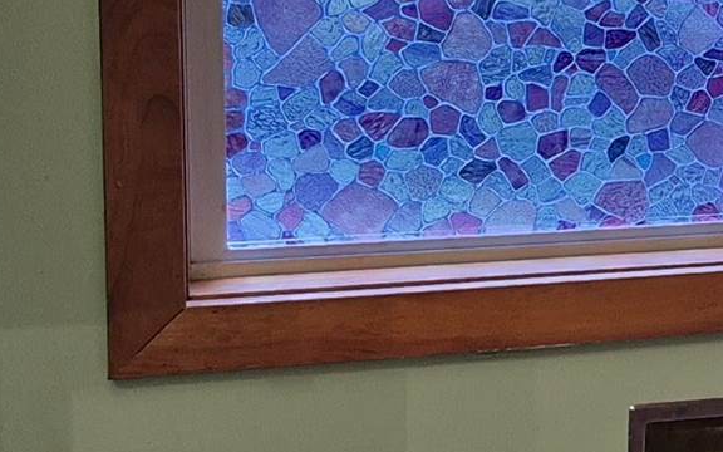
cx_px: 1208
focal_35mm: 130
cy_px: 119
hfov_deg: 14.5
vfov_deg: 10.1
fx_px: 2562
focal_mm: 5.4
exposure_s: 1/120
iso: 250
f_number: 1.8
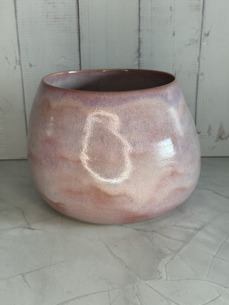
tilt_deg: -20.1
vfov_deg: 39.7
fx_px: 423
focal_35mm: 48
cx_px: 114
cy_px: 152
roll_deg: -0.1
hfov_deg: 30.3
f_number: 1.78
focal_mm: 6.76
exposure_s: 1/171
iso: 64
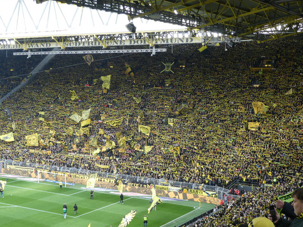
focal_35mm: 57
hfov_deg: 33.8
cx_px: 141
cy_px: 120
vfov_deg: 25.7
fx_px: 499
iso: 125
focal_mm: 8.4
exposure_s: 1/80
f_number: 4
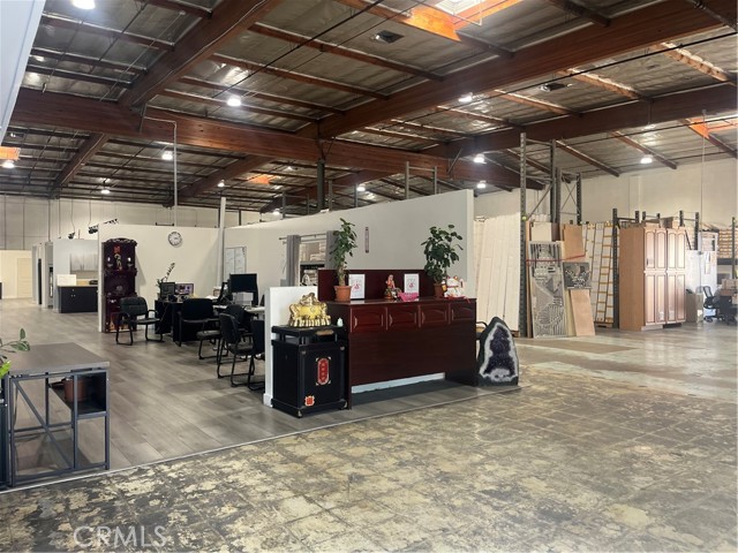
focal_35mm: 26
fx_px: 554
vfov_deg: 53.1
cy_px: 276
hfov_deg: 67.3
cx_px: 369
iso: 125
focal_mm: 5.1
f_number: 1.6
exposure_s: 1/121
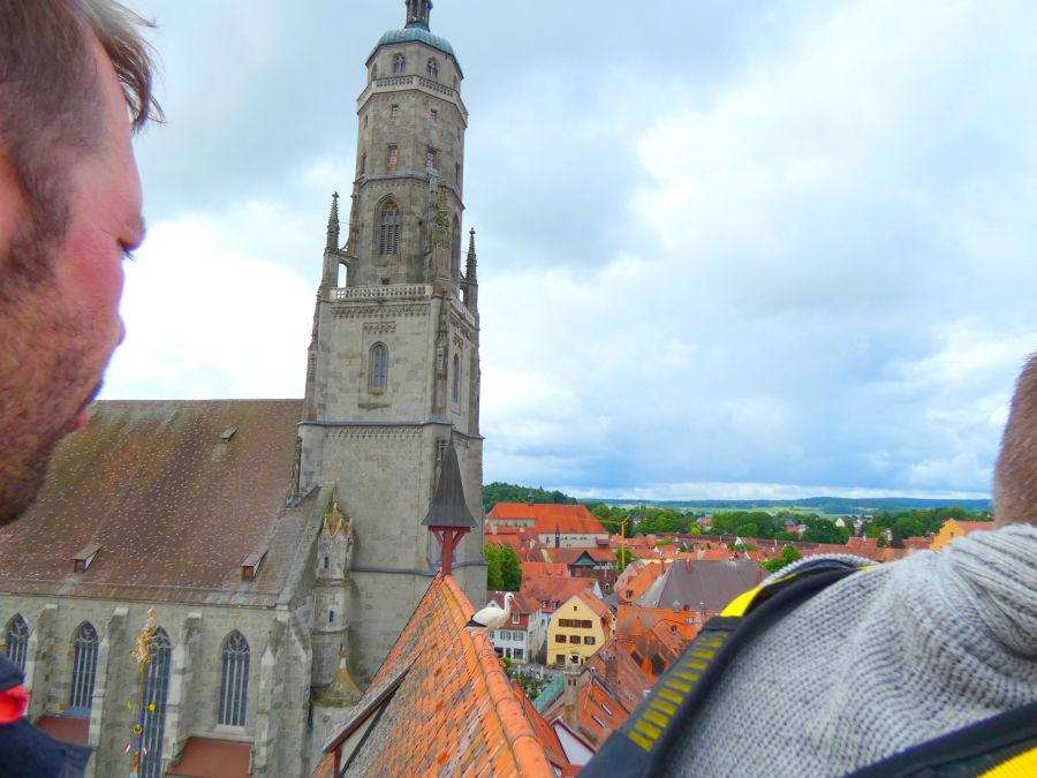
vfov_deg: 58.9
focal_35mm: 23
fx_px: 689
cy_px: 389
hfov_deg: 73.9
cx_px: 518
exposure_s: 1/800
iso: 80
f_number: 3
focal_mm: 4.1
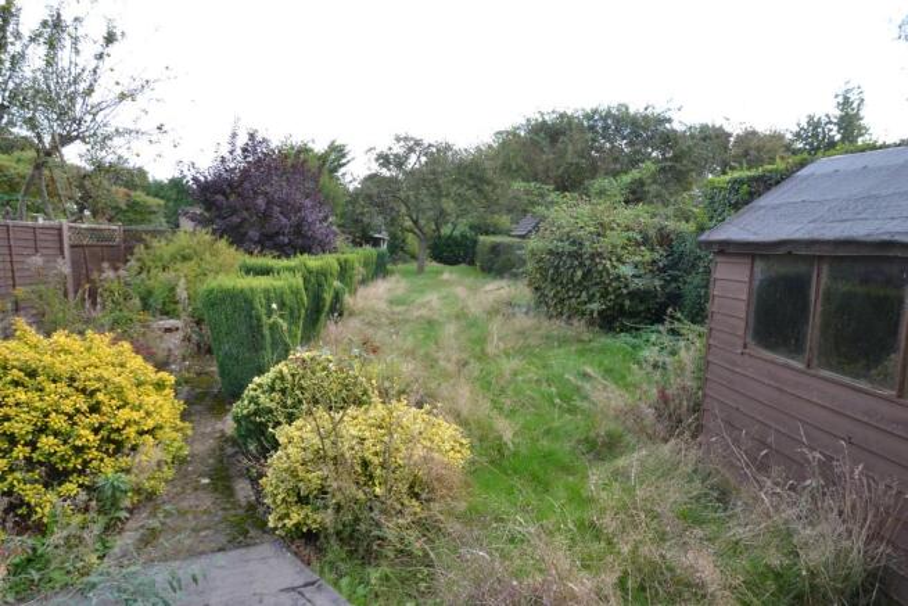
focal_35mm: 18
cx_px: 454
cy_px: 303
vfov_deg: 67.4
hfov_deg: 90.0
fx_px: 454
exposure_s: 1/125
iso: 180
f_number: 5.6
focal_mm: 12
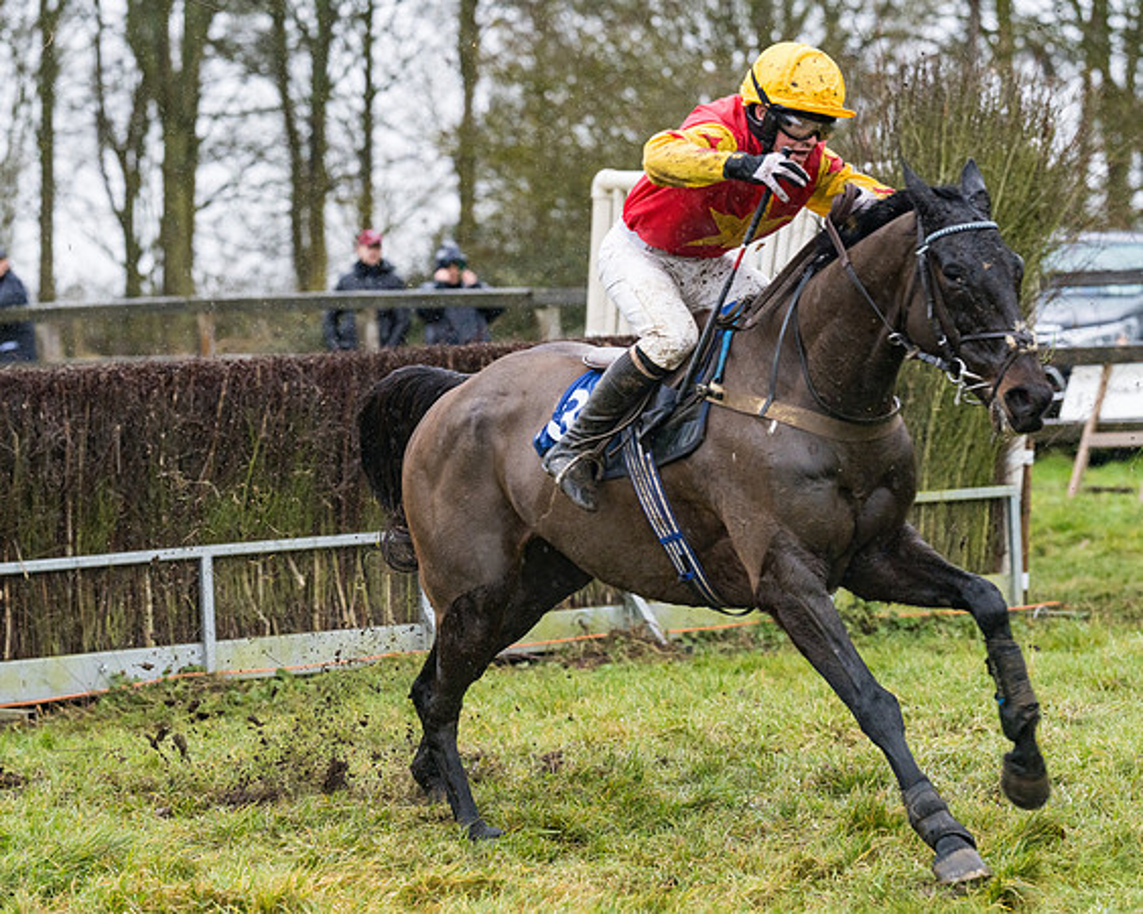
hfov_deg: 12.0
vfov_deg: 9.6
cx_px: 454
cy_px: 445
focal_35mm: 160
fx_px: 5420
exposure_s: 1/1250
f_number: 4
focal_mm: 135
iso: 1600
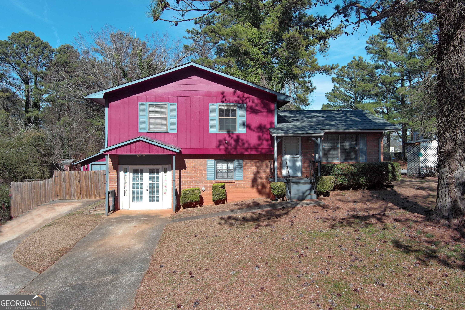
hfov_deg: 63.7
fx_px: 375
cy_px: 155
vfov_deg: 45.0
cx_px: 232
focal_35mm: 29
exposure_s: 1/1115
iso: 100
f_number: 2.8
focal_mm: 10.57
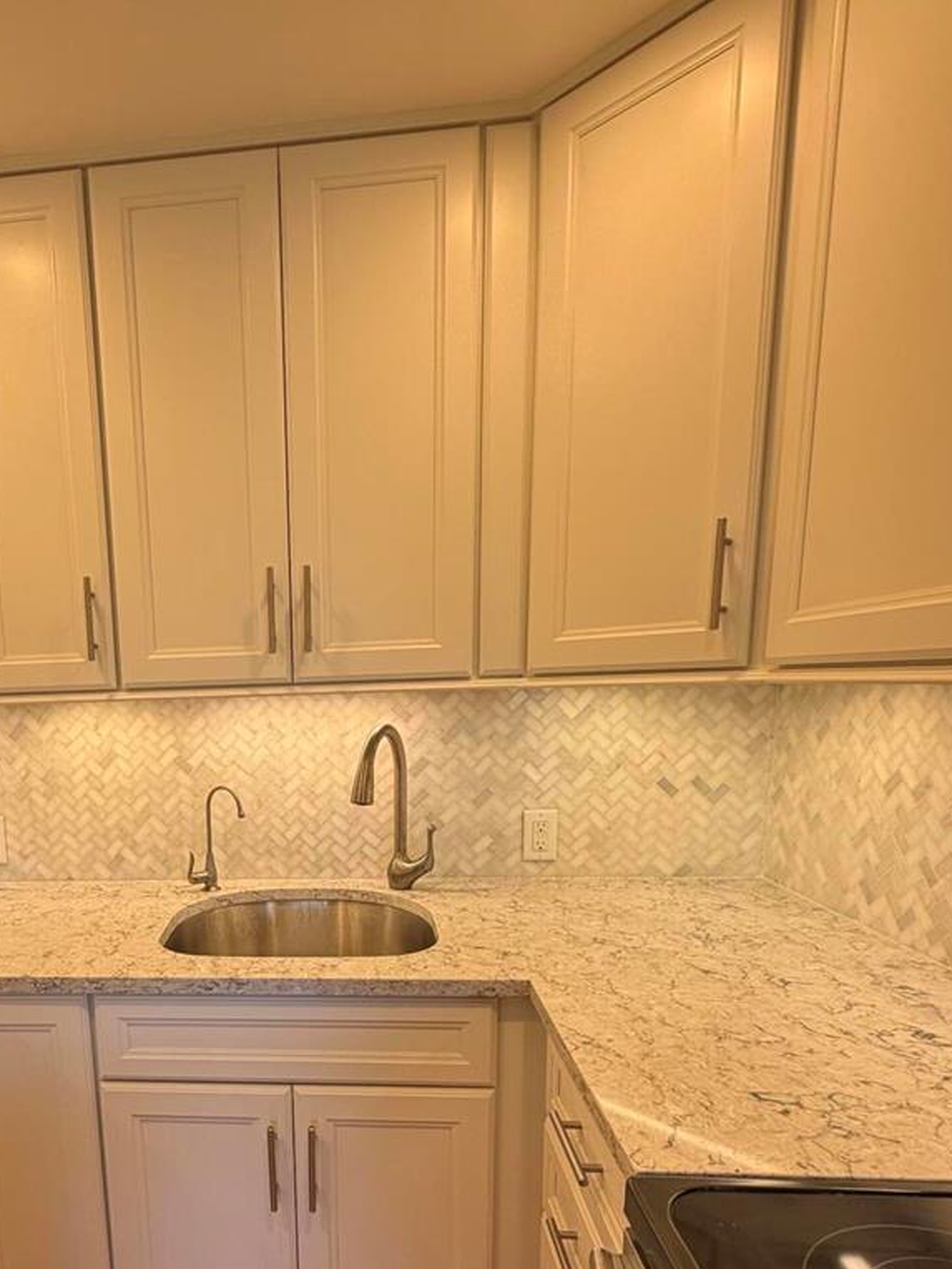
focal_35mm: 22
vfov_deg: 74.3
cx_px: 272
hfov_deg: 58.8
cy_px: 835
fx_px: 807
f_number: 2.2
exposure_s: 1/60
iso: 250
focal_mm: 2.22
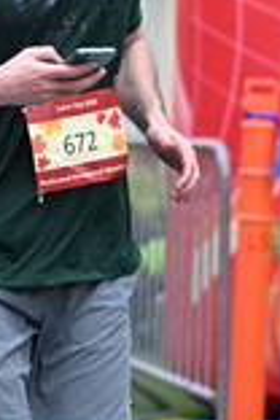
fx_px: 2916
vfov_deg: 8.2
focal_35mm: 250
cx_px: -206
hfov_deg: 5.4
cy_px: -62
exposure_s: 1/1600
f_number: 2.8
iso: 1000
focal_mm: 71
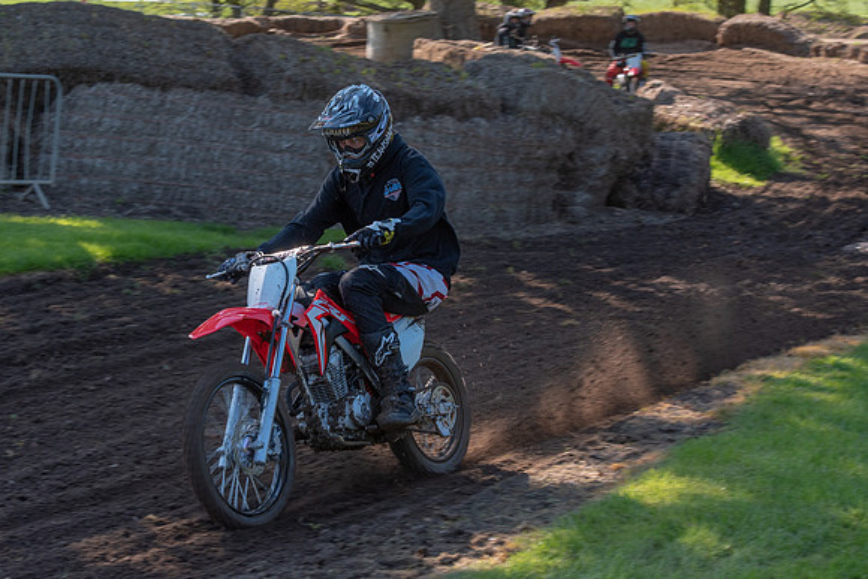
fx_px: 2192
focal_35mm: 91
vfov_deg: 15.0
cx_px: 327
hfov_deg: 22.4
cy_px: 241
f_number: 8
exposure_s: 1/320
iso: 200
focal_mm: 70
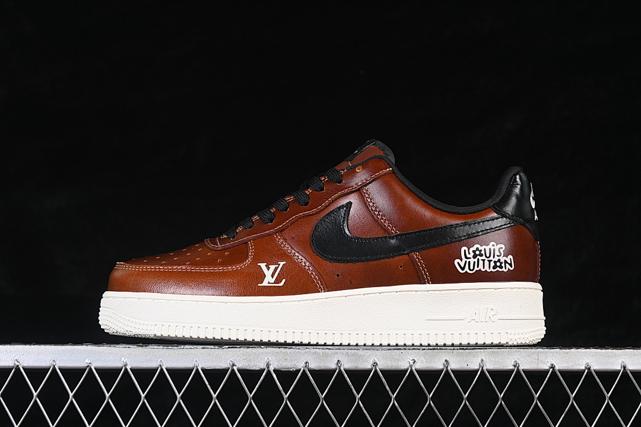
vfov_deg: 18.2
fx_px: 1335
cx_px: 320
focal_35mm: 75
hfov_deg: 27.0
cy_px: 214
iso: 160
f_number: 6.3
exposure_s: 1/60
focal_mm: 50
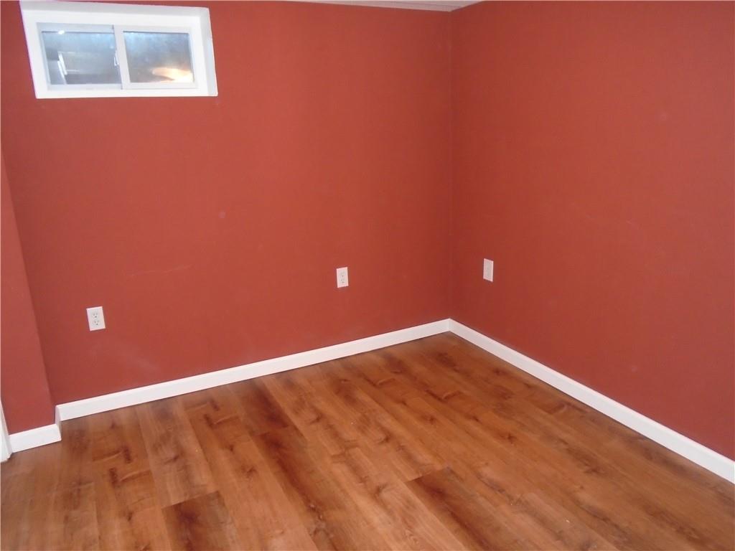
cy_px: 276
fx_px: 552
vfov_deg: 53.1
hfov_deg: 67.3
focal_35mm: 26
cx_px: 368
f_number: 3.2
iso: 400
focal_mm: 4.6
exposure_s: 1/30
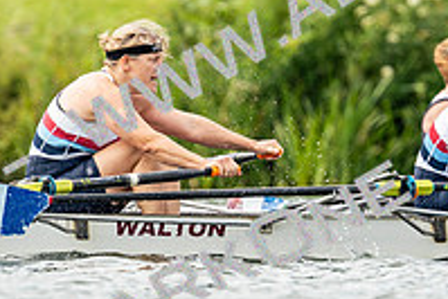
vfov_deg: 0.8
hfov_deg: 1.2
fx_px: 21818
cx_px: 344
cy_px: 154
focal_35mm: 1752
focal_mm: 600
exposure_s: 1/2000
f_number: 6.3
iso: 500
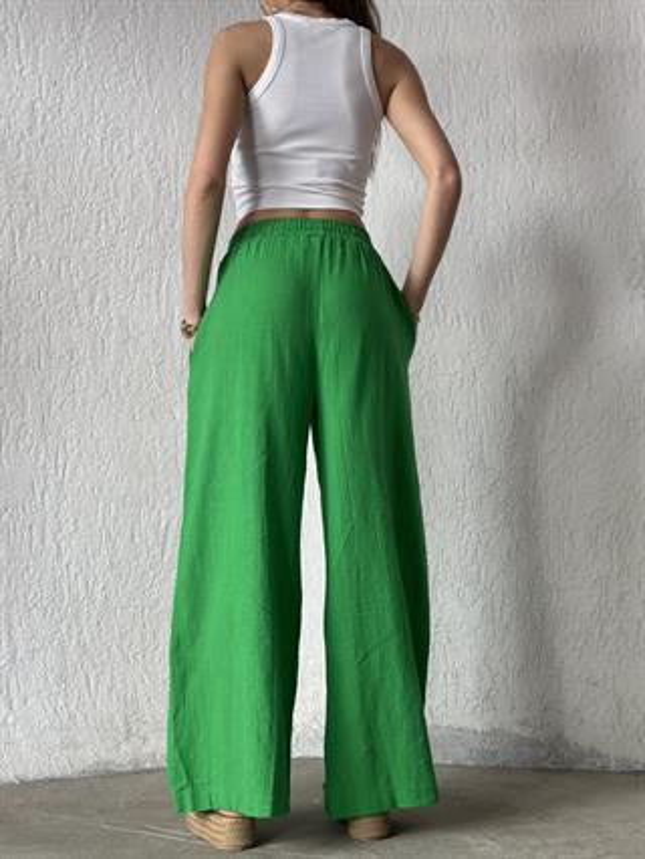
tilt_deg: +4.9
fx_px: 1191
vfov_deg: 39.6
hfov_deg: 30.3
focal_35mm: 48
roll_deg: +0.7
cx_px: 322
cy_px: 430
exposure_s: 1/121
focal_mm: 6.86
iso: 100
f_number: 1.78
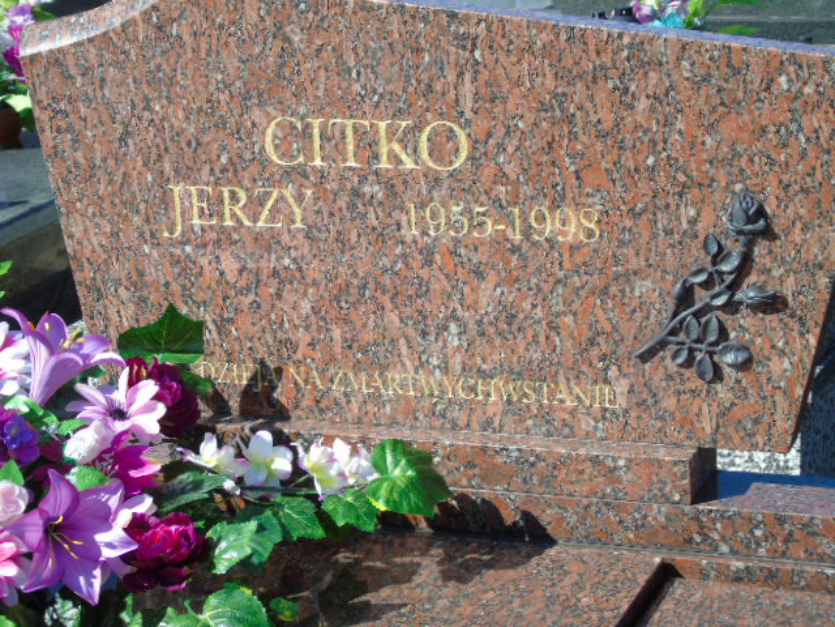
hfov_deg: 20.9
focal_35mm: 94
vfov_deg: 15.7
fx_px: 2267
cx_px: 418
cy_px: 314
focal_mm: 17
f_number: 4.3
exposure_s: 1/400
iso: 80
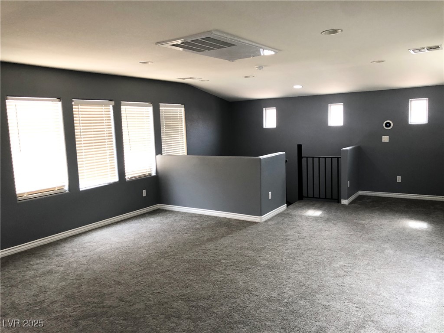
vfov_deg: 49.7
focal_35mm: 28
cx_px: 222
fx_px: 359
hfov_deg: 63.4
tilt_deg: -6.8
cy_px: 166
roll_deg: +2.5
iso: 40
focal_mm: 4
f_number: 1.8
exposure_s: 1/17
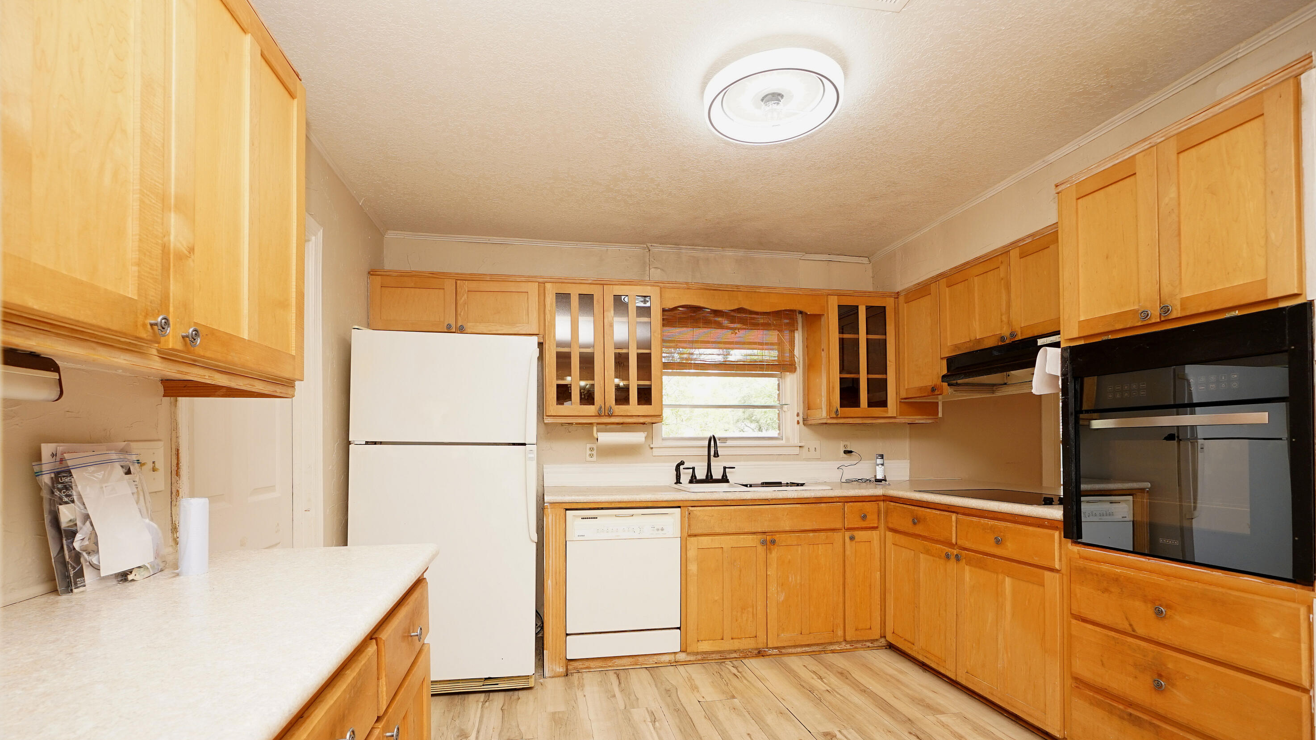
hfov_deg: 99.4
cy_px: 443
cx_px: 648
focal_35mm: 16
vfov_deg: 66.4
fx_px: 558
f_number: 4
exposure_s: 1/60
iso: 250
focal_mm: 10
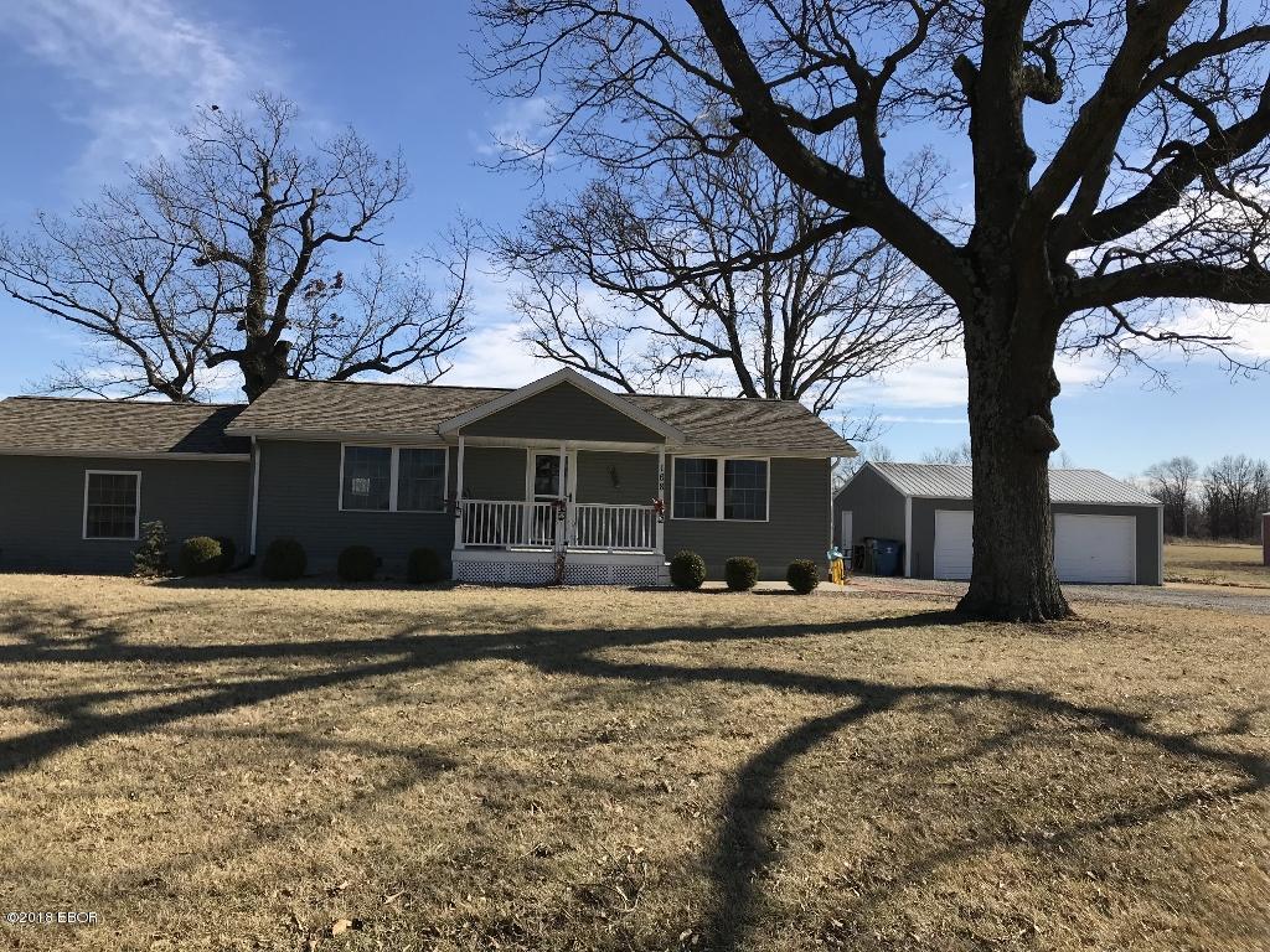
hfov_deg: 63.4
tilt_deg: +0.4
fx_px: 1027
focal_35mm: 28
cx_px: 635
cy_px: 476
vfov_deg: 49.7
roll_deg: -2.6
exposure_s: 1/2519
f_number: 1.8
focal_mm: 3.99
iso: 20
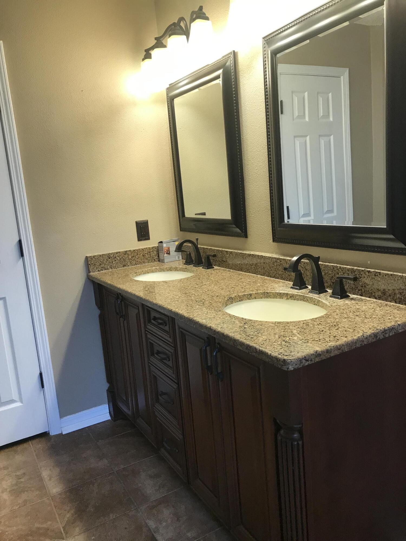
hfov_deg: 49.7
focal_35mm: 28
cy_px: 270
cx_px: 203
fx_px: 438
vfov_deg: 63.4
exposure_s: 1/30
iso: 25
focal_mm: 3.99
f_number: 1.8
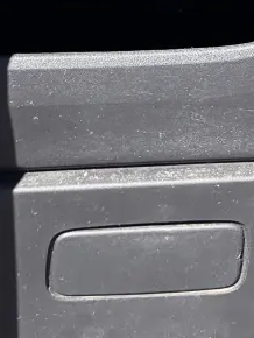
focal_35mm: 188
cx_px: 570
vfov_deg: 8.6
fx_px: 1837
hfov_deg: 7.5
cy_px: -703
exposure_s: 1/1279
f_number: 1.6
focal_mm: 5.96
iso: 50
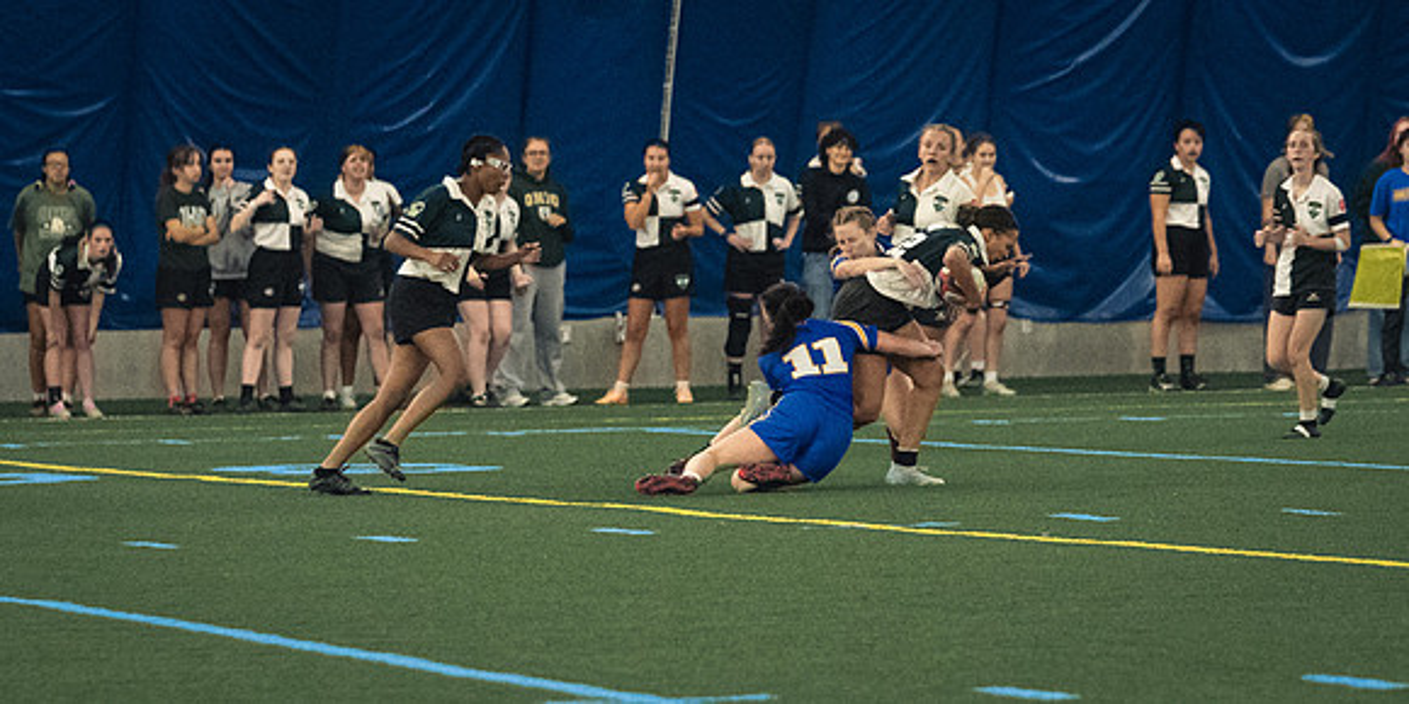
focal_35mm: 304
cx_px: 782
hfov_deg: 7.3
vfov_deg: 3.6
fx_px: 11066
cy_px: 729
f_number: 2.8
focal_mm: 120
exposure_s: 1/500
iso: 8000
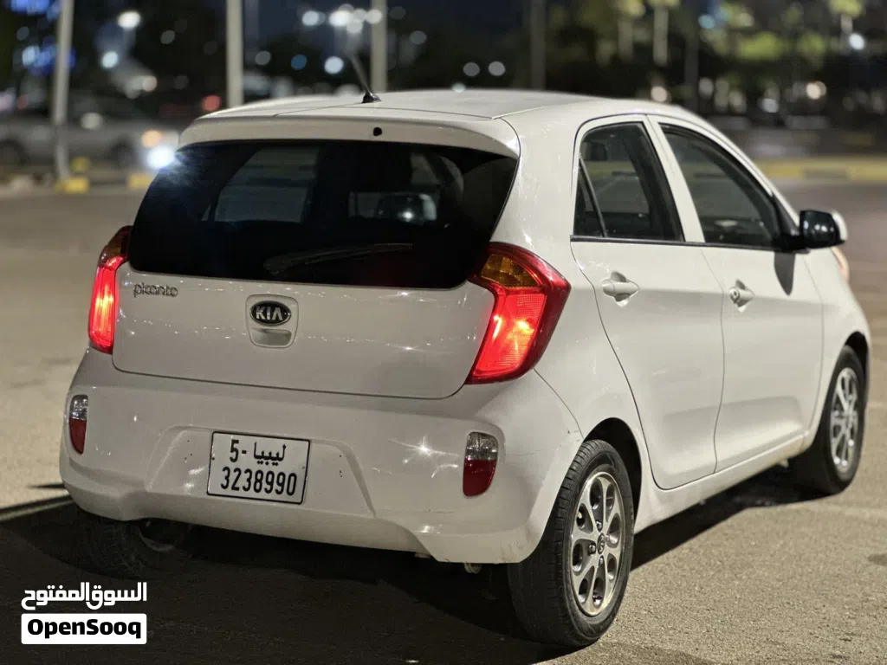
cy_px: 332
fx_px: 1973
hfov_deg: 25.3
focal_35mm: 77
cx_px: 444
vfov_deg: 19.1
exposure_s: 1/20
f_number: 2.8
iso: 400
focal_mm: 9
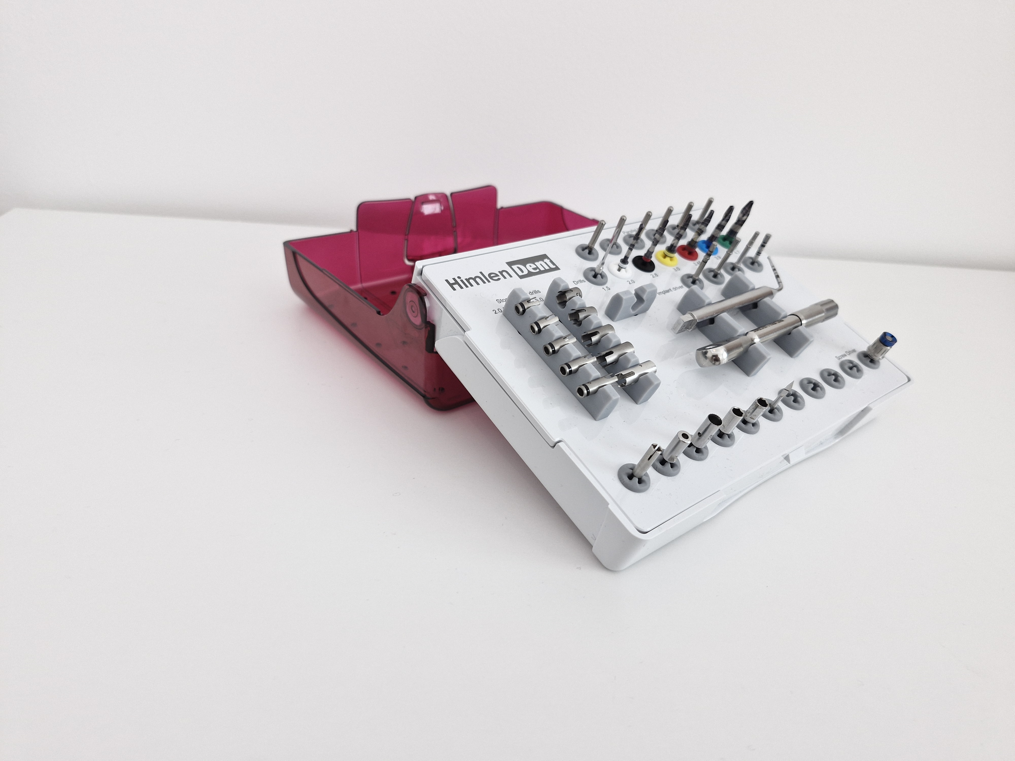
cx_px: 508
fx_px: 674
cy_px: 380
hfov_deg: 73.9
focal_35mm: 23
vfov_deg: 58.9
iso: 50
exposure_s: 1/430
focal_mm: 5.54
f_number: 1.8
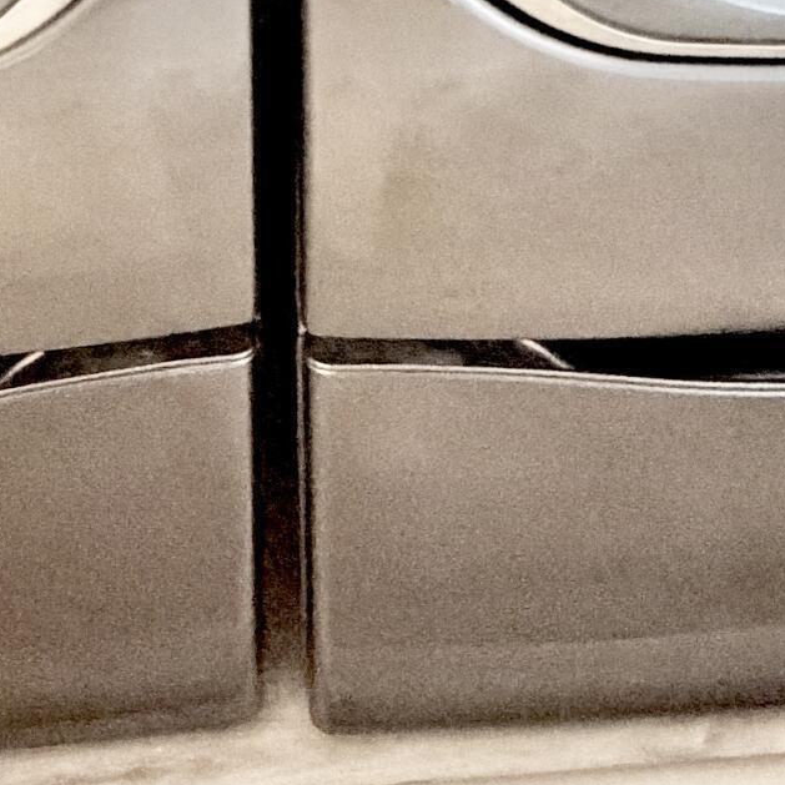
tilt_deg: -16.4
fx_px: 1514
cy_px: -484
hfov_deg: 29.0
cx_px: 346
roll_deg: +0.5
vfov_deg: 22.2
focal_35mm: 59
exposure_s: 1/40
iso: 1250
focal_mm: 2.22
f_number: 2.2
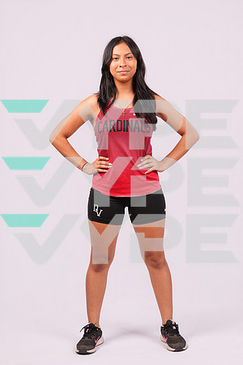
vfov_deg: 28.8
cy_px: 182
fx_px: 709
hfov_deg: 19.5
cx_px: 122
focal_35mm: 70
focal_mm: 70
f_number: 6.3
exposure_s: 1/200
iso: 200
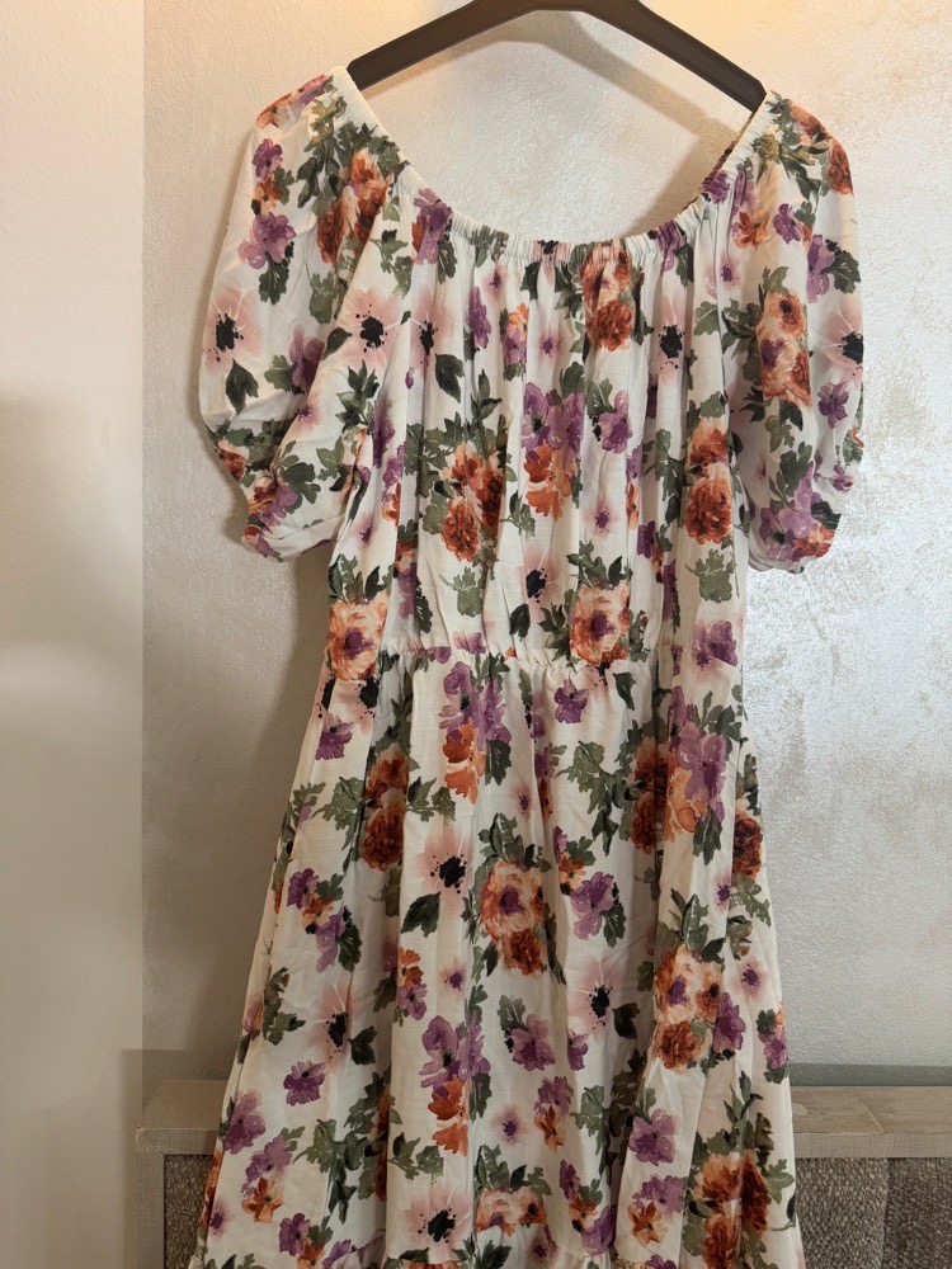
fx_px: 880
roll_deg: -2.3
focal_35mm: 24
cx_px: 476
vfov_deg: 71.6
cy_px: 634
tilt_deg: -6.0
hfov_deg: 56.8
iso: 200
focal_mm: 6.76
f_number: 1.78
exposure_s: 1/50
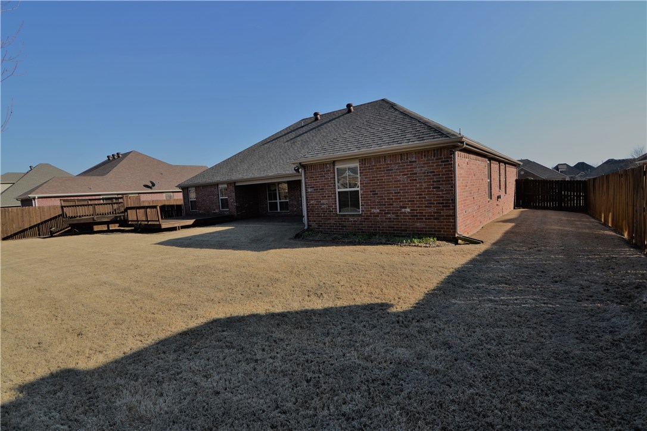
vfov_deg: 72.1
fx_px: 297
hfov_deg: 95.0
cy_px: 216
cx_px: 324
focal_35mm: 16
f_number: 7.1
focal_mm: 11
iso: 100
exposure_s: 1/200
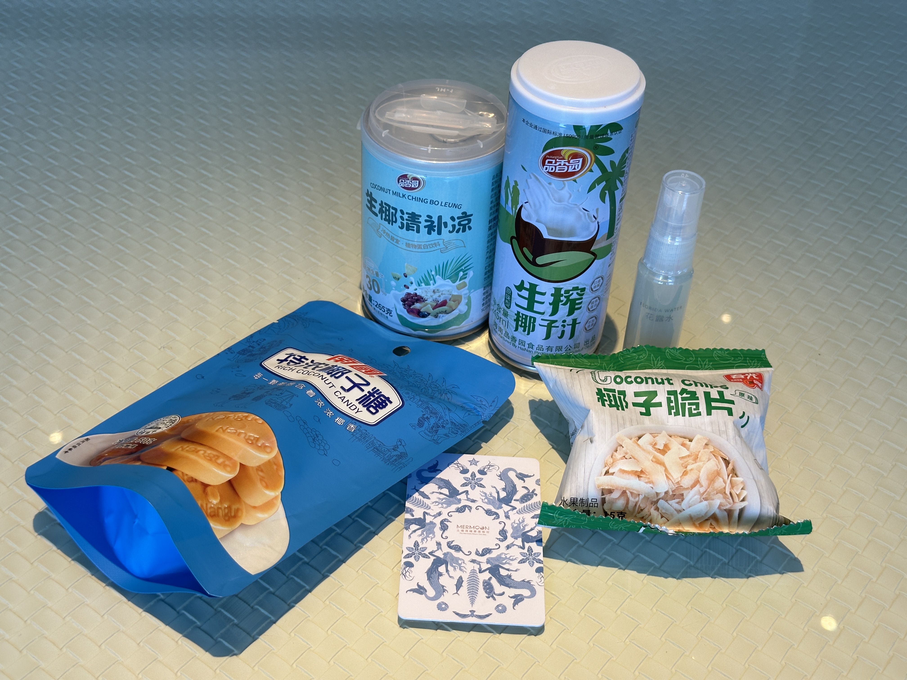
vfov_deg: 30.3
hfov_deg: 39.7
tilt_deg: -39.7
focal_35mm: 48
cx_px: 454
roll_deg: -3.6
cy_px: 340
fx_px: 1258
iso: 50
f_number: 1.78
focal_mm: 6.86
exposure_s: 1/100
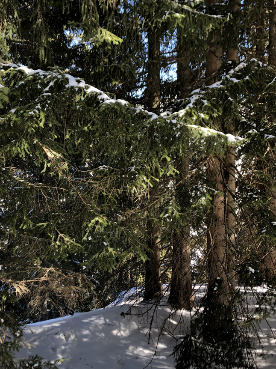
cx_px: 141
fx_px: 415
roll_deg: +0.5
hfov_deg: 36.8
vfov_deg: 47.9
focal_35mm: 39
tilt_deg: -3.9
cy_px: 190
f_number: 1.8
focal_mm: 4
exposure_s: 1/120
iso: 50
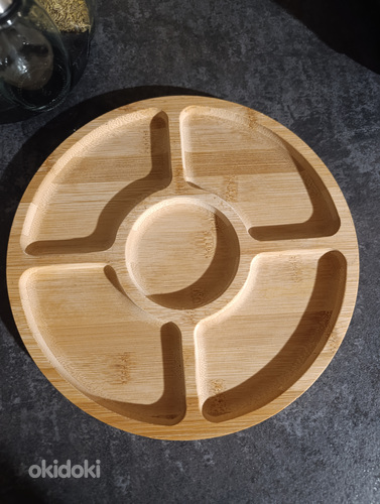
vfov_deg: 73.8
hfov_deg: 59.0
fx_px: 336
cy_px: 252
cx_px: 190
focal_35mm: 23
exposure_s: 1/25
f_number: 1.6
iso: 4000
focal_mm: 6.14
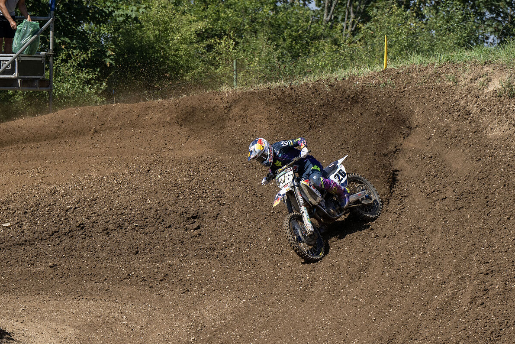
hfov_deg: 9.9
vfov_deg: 6.6
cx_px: 267
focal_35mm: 208
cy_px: 169
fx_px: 2976
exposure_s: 1/2000
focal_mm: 200
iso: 200
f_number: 5
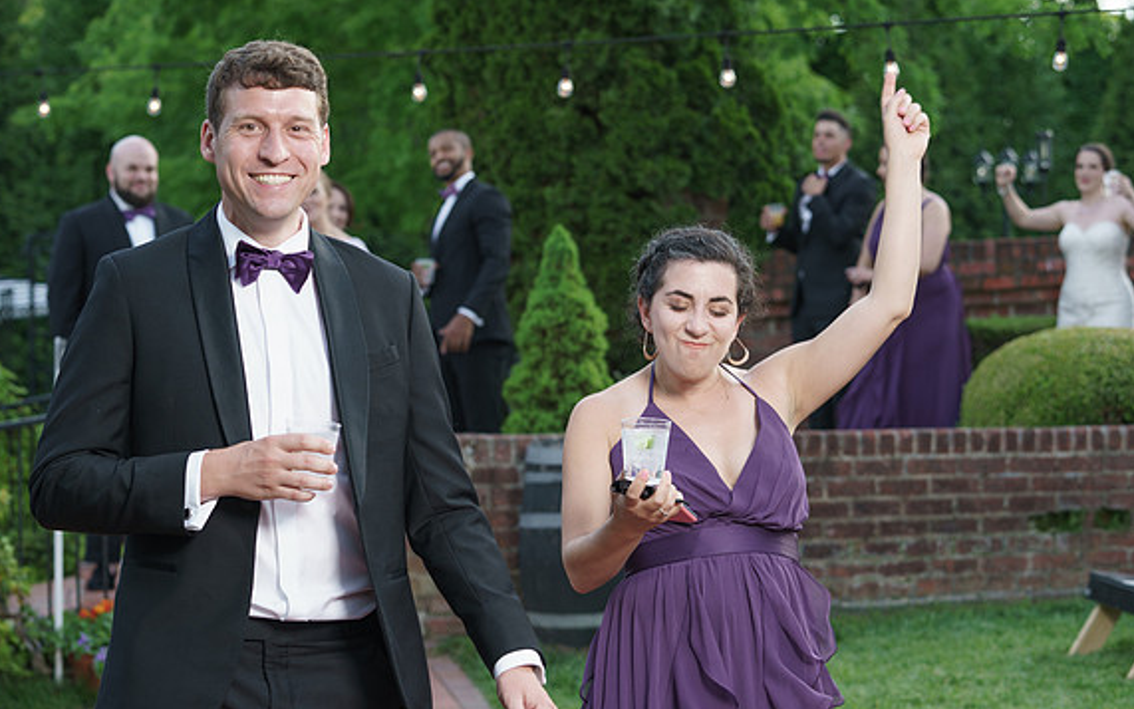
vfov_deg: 16.3
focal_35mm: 80
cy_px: 414
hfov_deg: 25.8
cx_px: 613
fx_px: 2473
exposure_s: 1/200
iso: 200
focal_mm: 70
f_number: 4
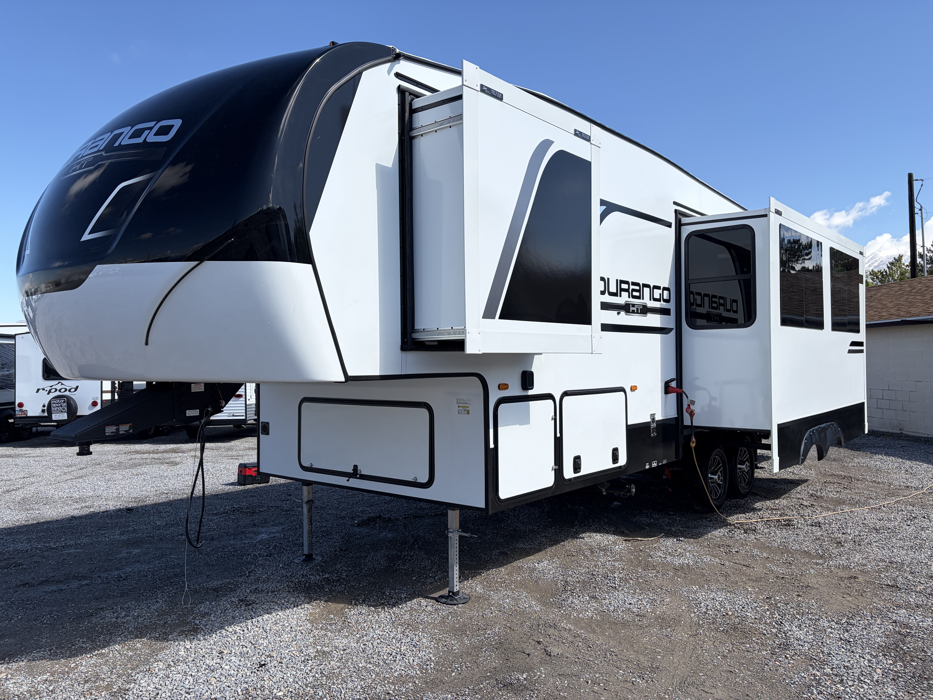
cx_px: 466
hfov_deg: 67.3
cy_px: 350
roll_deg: +1.3
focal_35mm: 26
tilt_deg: +1.9
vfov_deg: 53.1
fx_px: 701
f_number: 1.6
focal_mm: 5.96
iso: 50
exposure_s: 1/3831
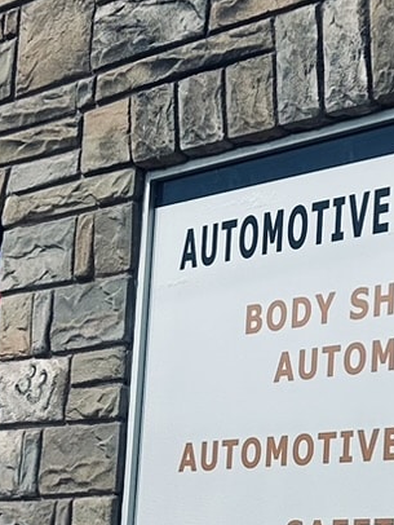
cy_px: 392
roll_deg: -4.9
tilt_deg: +8.6
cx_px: 298
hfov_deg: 11.3
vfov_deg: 15.0
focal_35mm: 131
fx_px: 1986
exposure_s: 1/5076
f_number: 1.5
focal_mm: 5.7
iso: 50
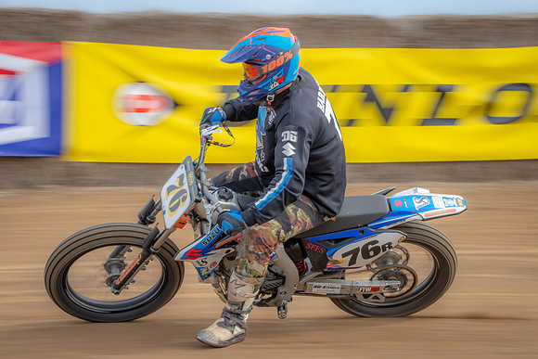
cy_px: 180
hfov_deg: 16.2
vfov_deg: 10.9
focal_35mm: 126
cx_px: 281
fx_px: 1886
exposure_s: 1/100
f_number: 13
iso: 200
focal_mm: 78
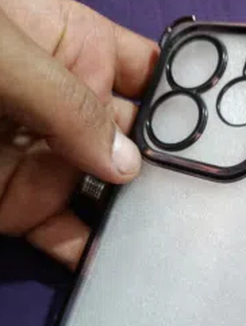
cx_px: 184
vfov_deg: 46.8
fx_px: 358
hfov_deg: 37.0
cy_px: 252
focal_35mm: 38
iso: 1678
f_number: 1.65
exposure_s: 1/25
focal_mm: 6.11
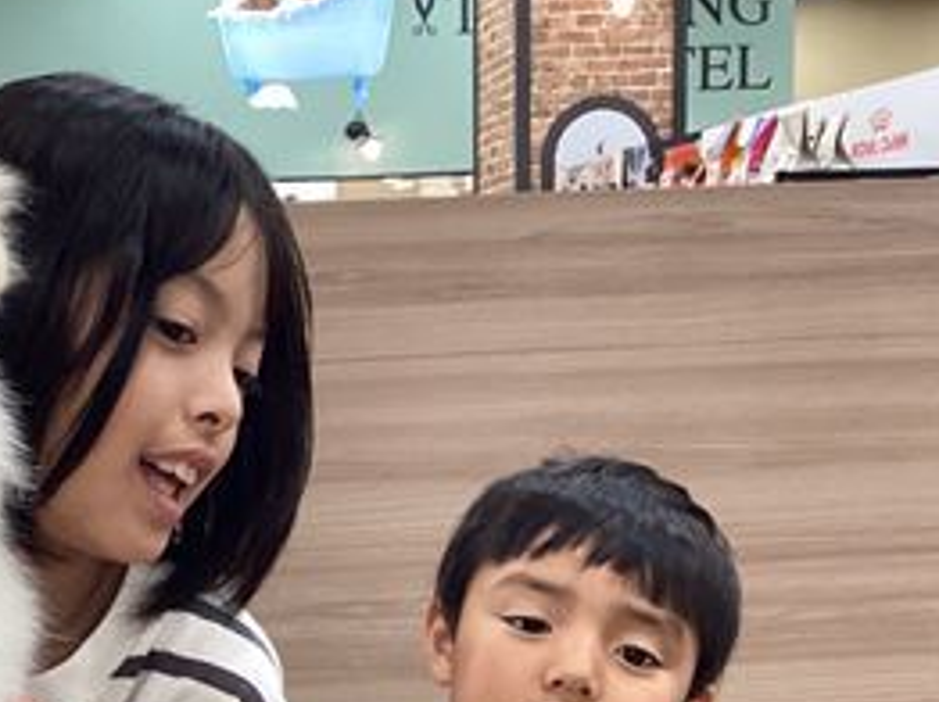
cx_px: 75
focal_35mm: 71
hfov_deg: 26.4
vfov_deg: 20.4
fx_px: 1924
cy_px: 584
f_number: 2.4
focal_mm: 3.3
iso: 100
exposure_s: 1/60
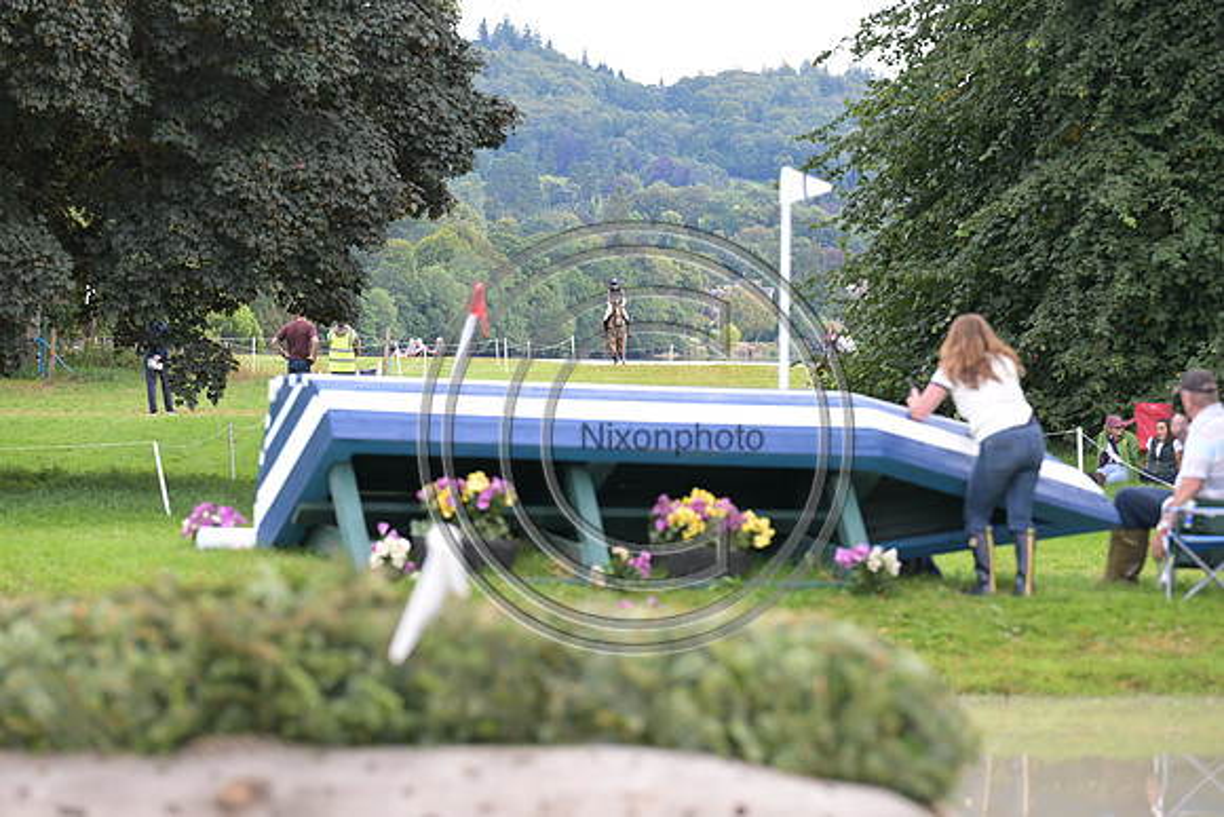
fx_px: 6801
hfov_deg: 10.3
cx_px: 612
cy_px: 408
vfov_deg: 6.9
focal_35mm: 200
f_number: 5.6
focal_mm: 200
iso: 2000
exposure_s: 1/1250
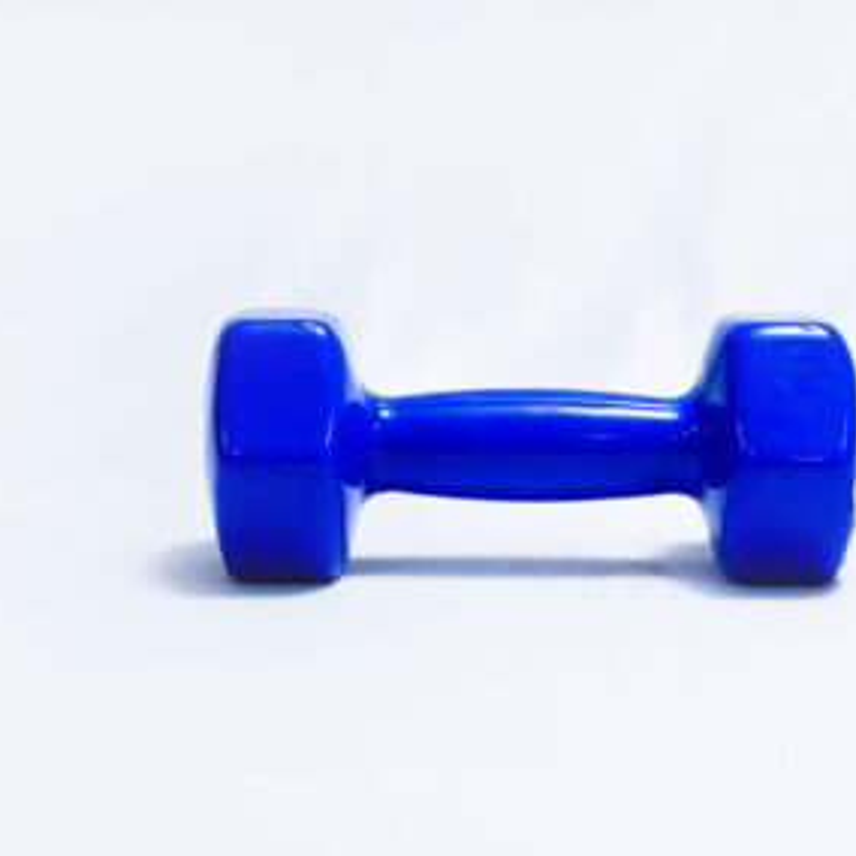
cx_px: 530
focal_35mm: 90
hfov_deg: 19.3
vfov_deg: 19.3
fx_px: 2518
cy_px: 430
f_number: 9
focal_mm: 70
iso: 3200
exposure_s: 1/160
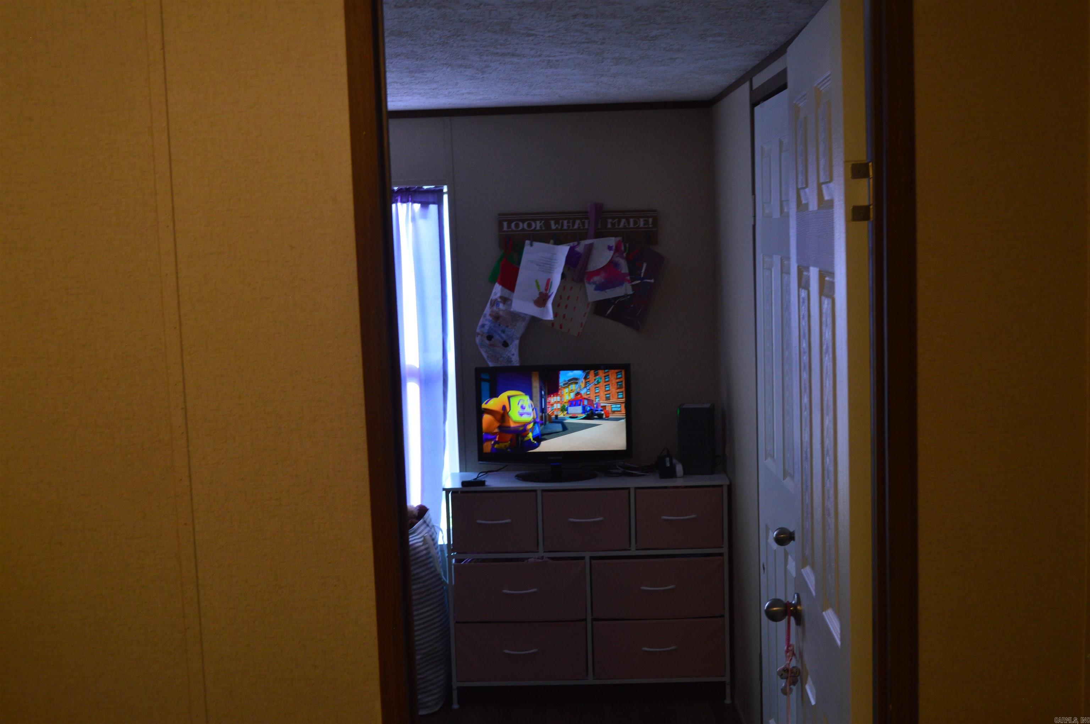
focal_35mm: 44
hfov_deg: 45.0
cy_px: 362
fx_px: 1316
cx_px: 545
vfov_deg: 30.8
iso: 500
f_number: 6.3
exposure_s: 1/15
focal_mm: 29
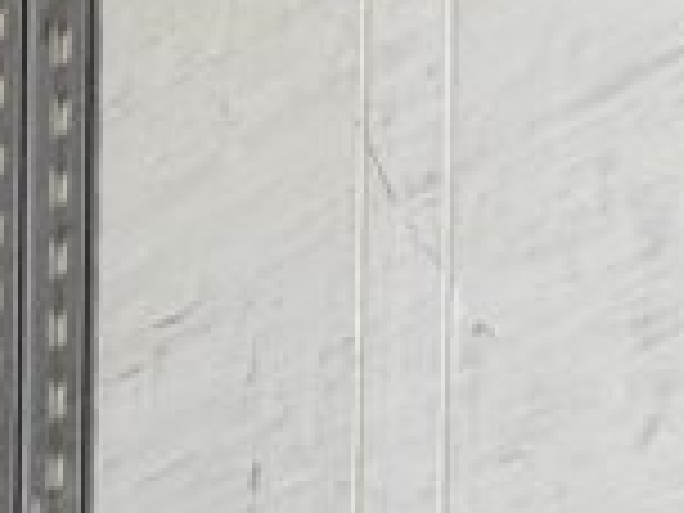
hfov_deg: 11.9
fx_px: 3201
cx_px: -148
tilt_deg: -0.4
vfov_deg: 8.0
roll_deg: -0.1
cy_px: 1454
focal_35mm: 162
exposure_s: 1/397
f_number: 1.78
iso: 80
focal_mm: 6.76
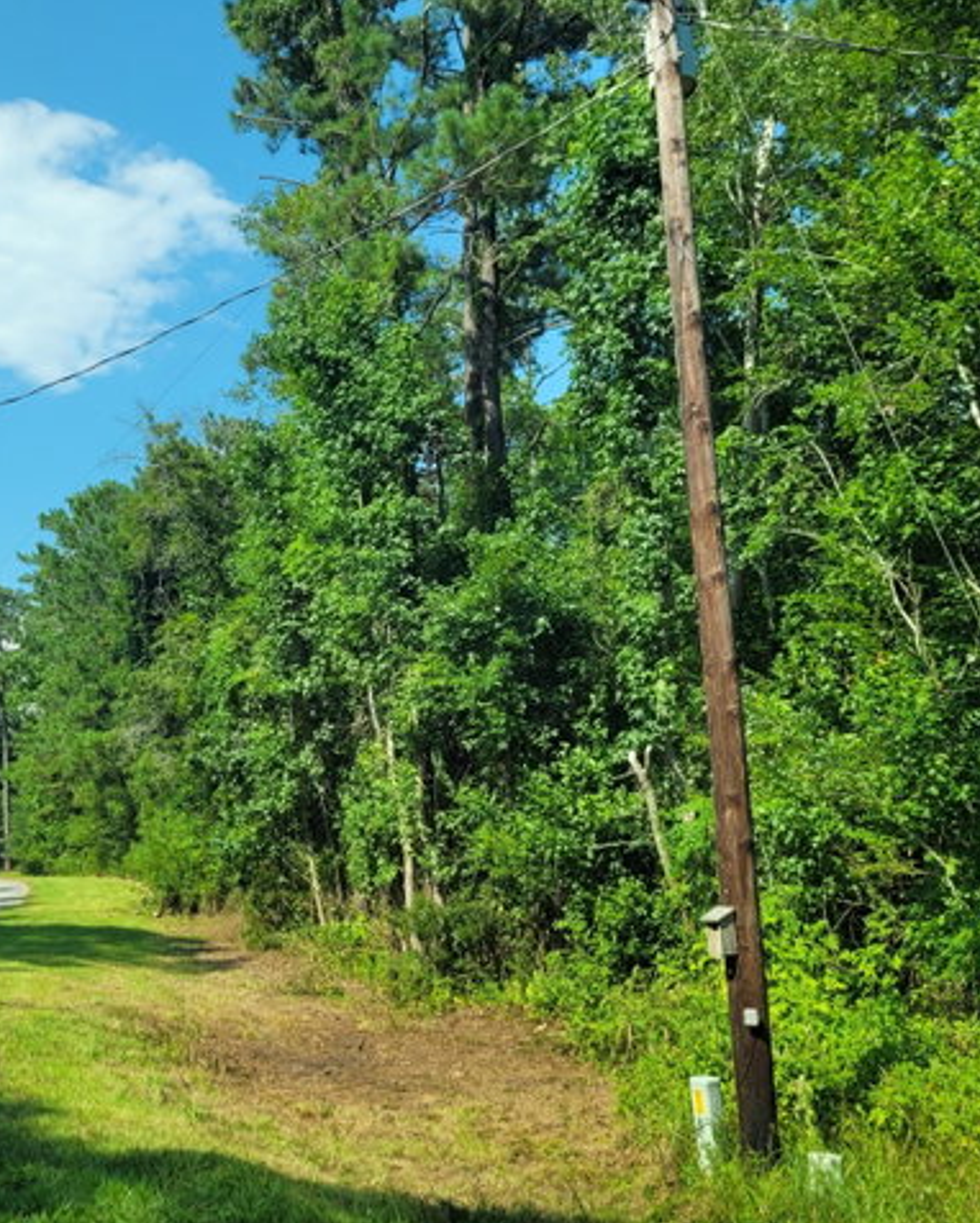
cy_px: 610
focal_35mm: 34
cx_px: 299
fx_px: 1232
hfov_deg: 42.6
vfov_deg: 52.8
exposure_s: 1/1325
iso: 40
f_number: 1.8
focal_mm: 5.4
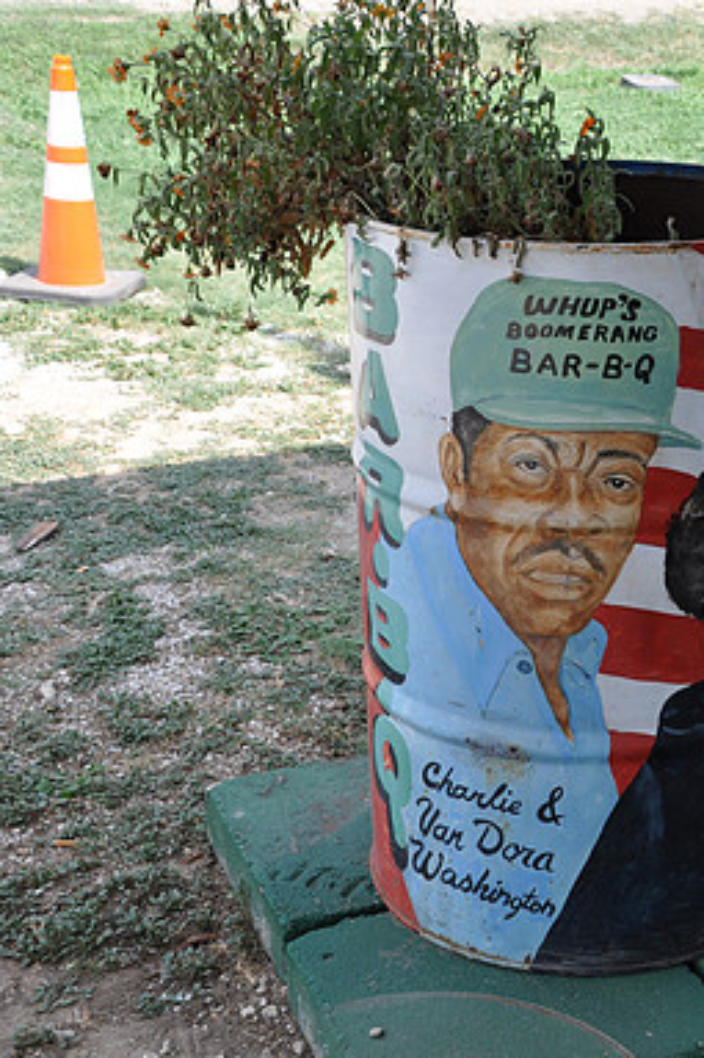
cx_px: 652
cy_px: 529
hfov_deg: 22.3
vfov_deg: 33.9
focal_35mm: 59
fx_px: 1732
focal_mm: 26
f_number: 9
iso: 200
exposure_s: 1/80
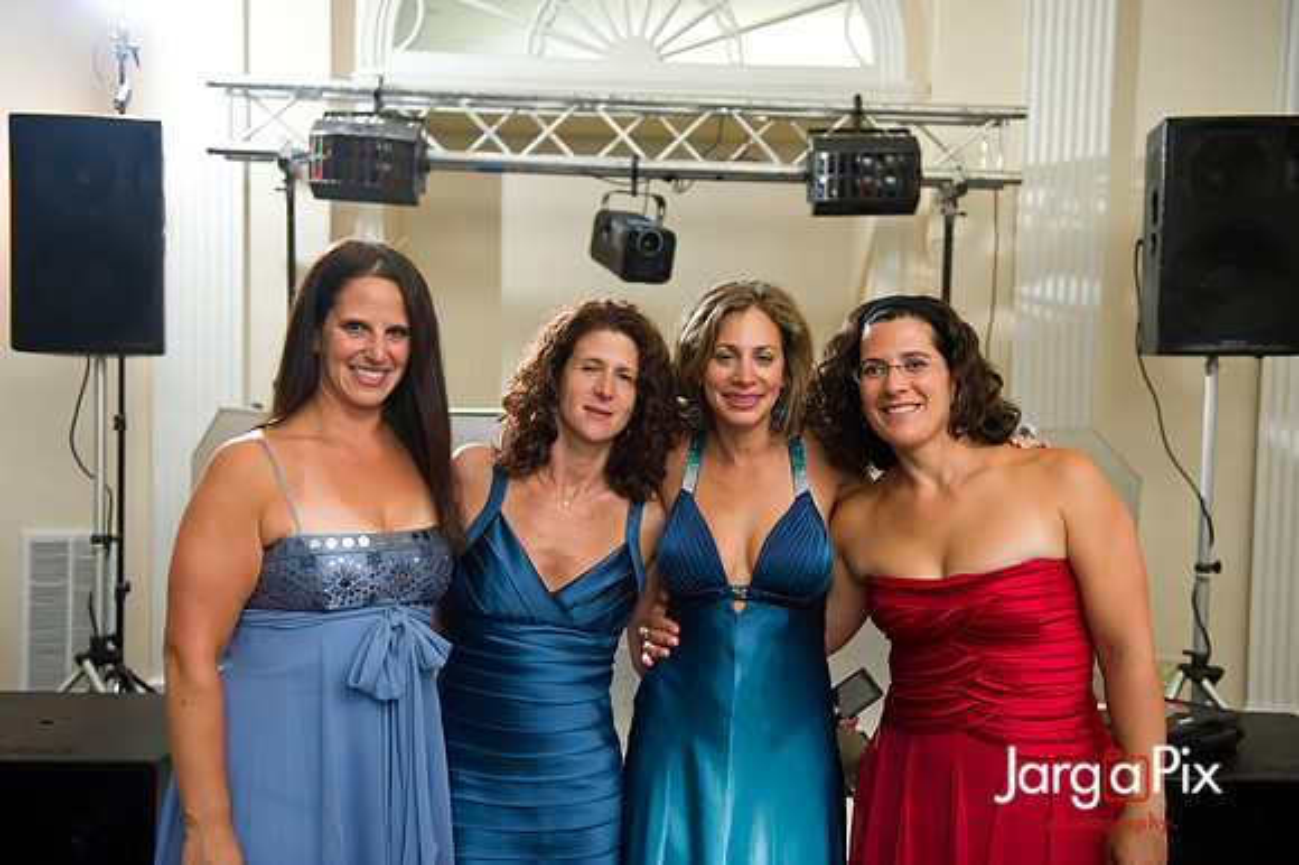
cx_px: 650
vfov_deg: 35.0
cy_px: 432
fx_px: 1370
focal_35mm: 38
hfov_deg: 50.7
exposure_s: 1/125
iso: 1600
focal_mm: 38
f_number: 3.2
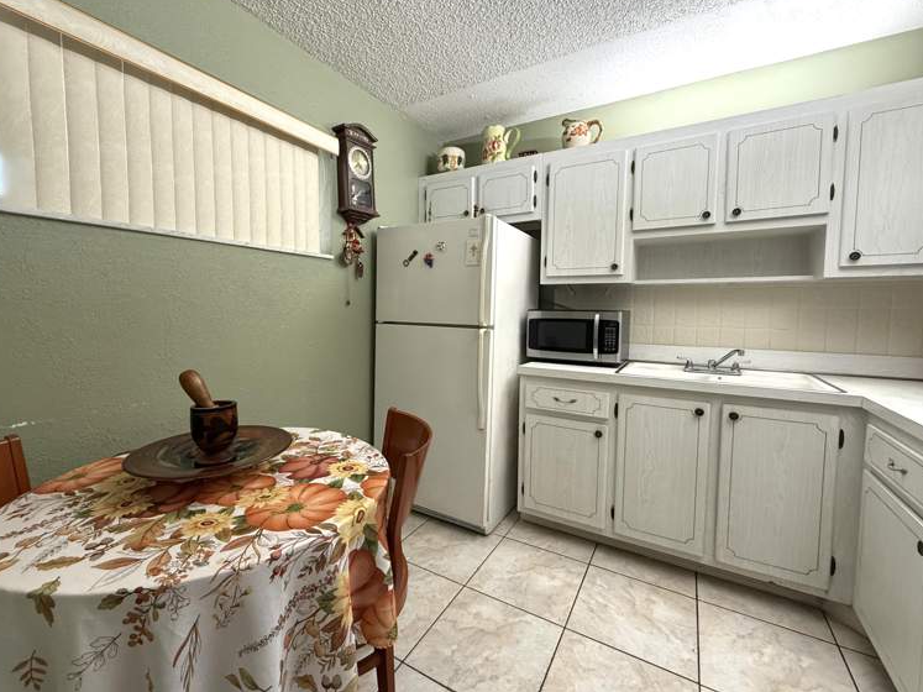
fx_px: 400
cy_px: 334
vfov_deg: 81.7
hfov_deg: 98.2
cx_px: 457
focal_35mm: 15
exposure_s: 1/120
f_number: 2.2
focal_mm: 2.22
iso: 250
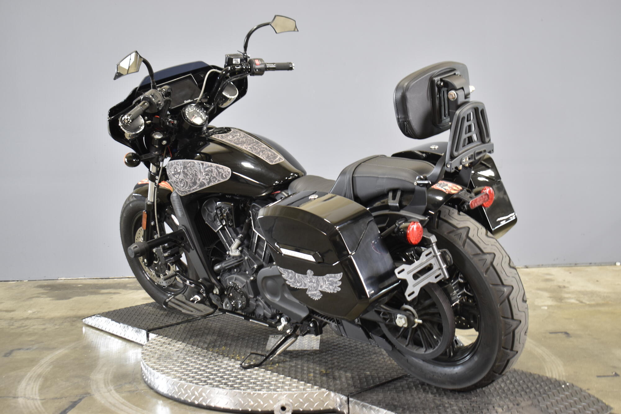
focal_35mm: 46
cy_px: 207
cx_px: 310
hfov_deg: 42.3
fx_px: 802
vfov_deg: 28.9
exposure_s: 1/10
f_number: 4.2
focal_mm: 31
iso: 400
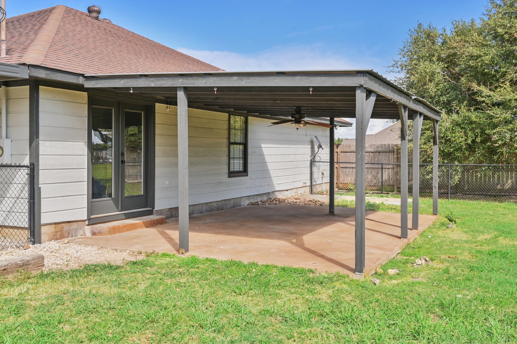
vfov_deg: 38.3
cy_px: 172
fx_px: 495
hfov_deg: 55.1
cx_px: 258
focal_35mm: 34
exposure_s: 1/500
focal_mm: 34.5
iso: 250
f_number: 7.1
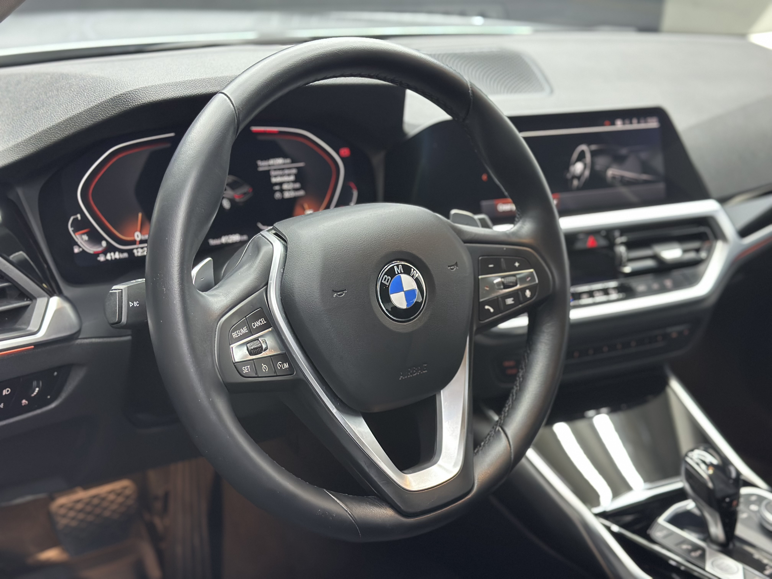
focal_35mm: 48
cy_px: 290
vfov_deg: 30.3
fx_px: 1070
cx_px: 386
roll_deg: -3.0
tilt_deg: -20.4
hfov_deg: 39.7
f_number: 1.78
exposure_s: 1/33
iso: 400
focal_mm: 6.86
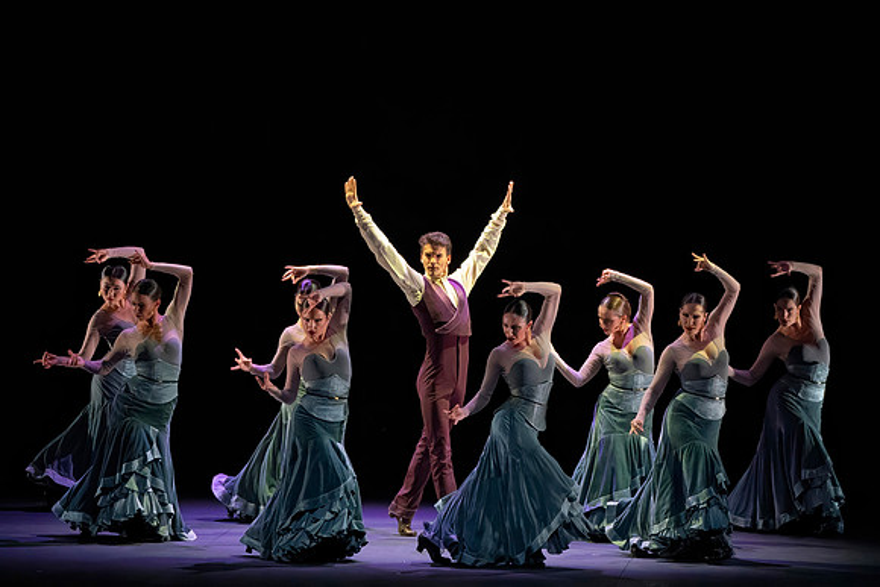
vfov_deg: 5.3
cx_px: 461
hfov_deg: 8.0
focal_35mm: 257
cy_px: 306
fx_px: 6288
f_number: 5.6
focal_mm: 212
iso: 10000
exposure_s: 1/400
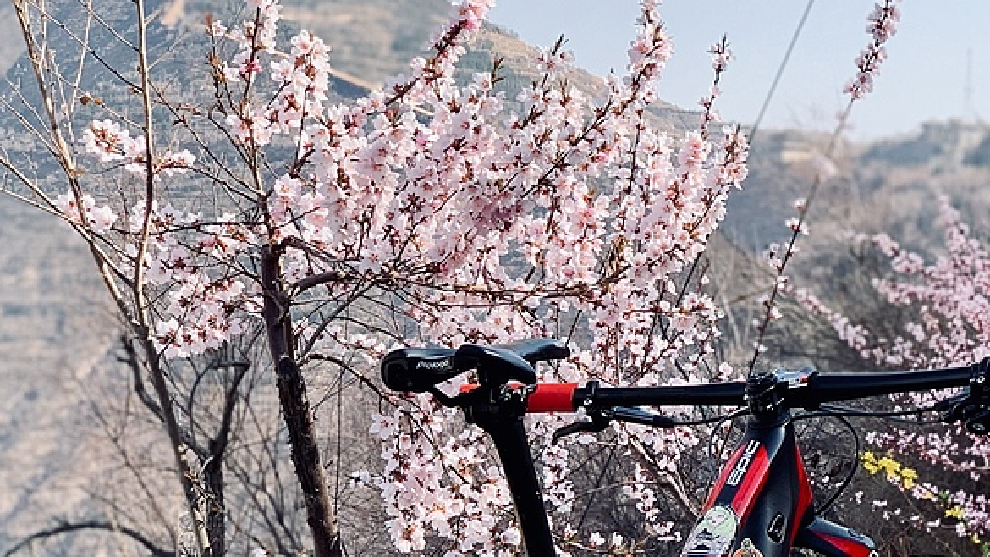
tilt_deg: +1.0
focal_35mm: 124
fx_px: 3255
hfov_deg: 16.9
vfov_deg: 9.8
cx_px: 1007
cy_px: 384
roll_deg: -1.0
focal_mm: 6
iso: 16
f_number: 2.4
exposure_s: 1/444
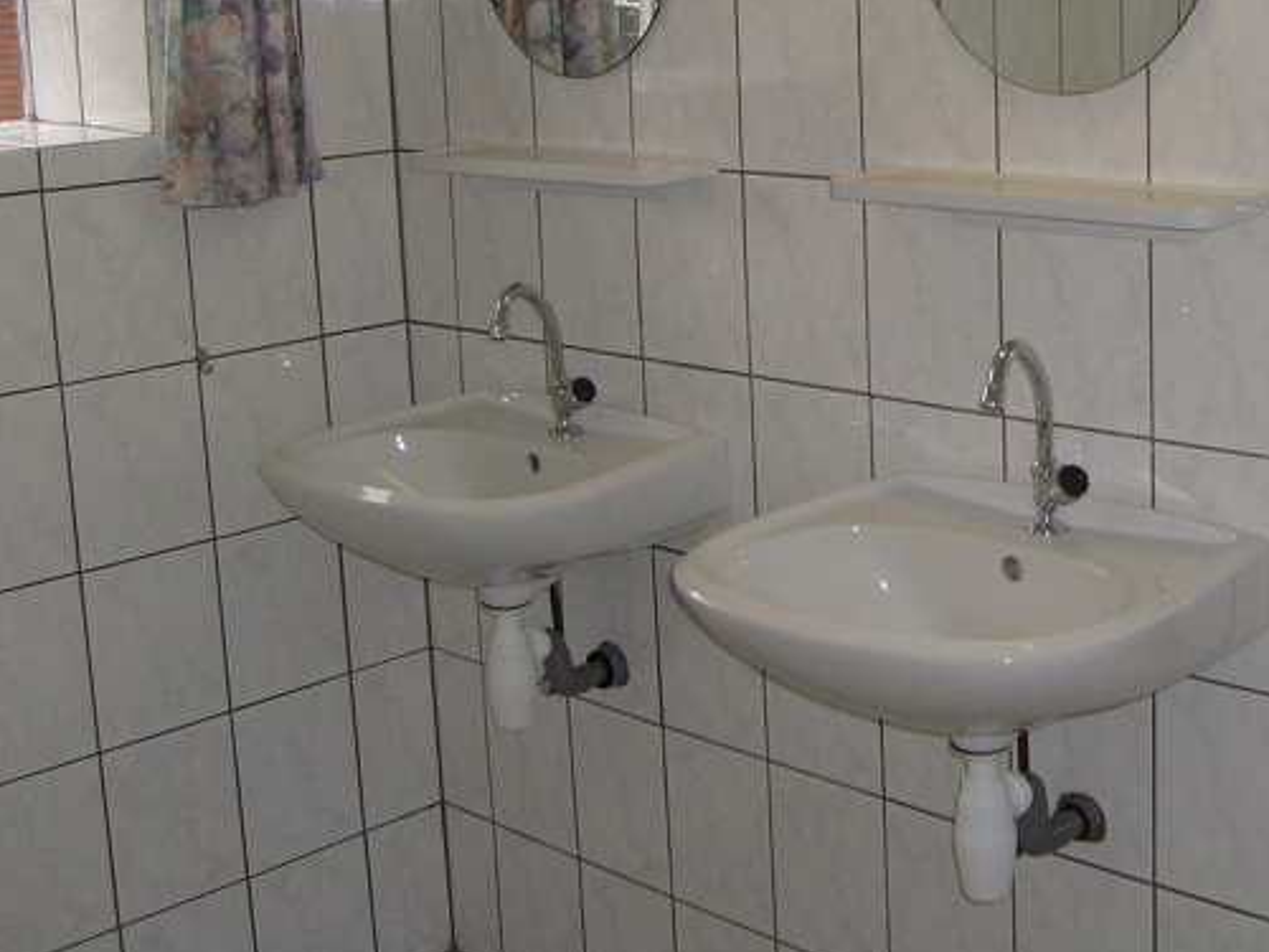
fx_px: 2053
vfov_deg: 25.8
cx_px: 952
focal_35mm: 56
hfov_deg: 33.7
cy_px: 228
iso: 100
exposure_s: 1/45
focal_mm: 5.8
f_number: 2.8
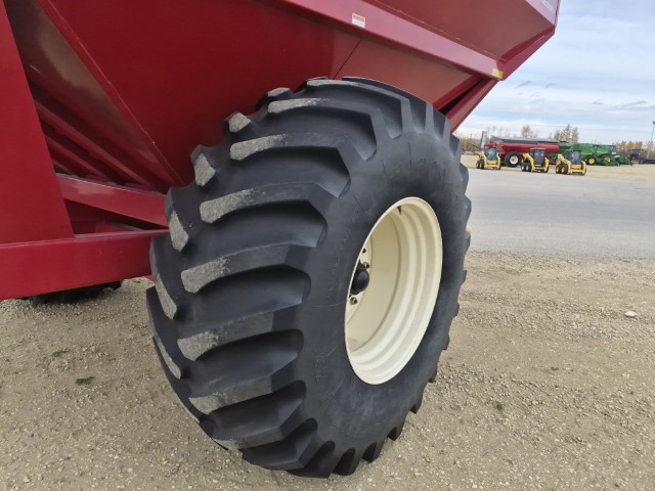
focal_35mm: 23
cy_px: 246
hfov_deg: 73.9
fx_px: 435
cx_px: 328
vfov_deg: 58.9
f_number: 1.8
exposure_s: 1/2800
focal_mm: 5.4
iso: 80
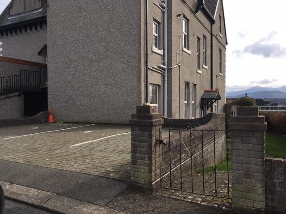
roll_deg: +1.5
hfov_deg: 61.7
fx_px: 240
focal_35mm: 29
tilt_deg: -0.6
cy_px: 107
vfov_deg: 48.2
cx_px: 143
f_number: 2.2
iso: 25
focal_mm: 4.15
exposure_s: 1/793
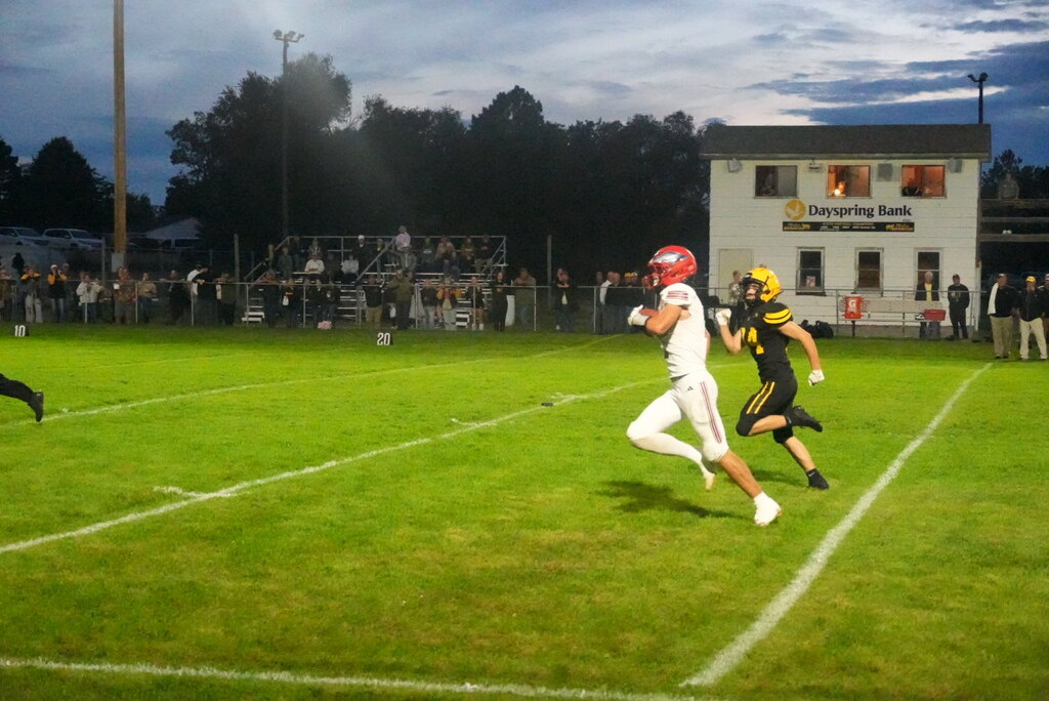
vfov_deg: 19.8
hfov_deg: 29.2
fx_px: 2012
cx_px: 524
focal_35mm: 69
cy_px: 350
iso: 32000
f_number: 5
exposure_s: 1/1000
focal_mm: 46
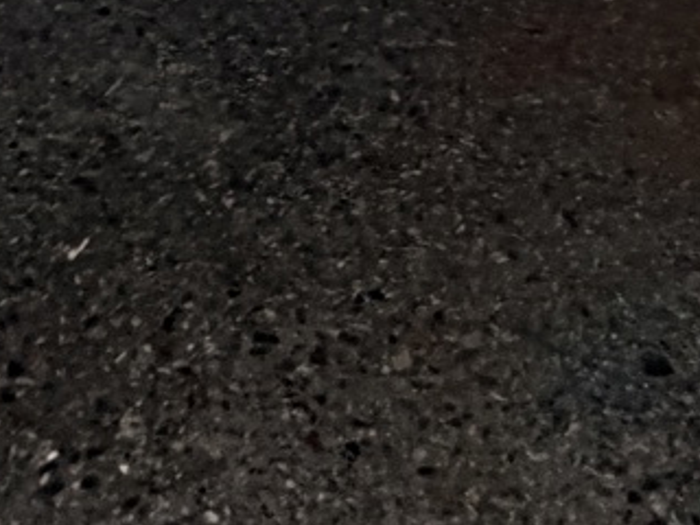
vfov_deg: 12.3
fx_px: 1699
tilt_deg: -0.5
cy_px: -871
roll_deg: +0.6
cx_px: 247
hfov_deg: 23.2
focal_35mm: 84
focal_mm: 2.22
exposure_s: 1/60
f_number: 2.2
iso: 800
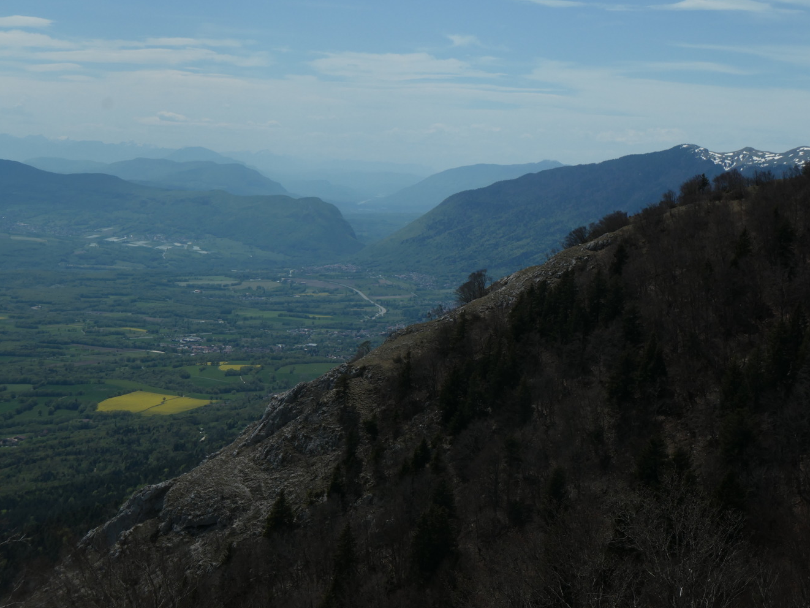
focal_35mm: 72
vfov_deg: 20.4
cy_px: 305
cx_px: 418
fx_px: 1685
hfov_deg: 27.0
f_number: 8
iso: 200
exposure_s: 1/1300
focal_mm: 24.2
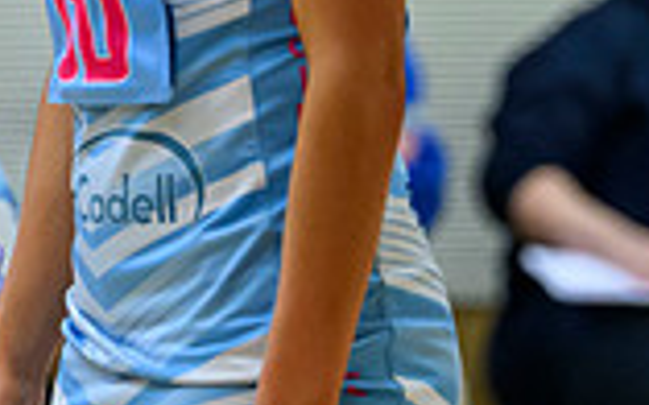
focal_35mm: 815
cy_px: -356
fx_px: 14410
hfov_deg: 2.6
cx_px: -74
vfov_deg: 1.6
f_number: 3.5
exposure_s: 1/800
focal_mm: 185
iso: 4000
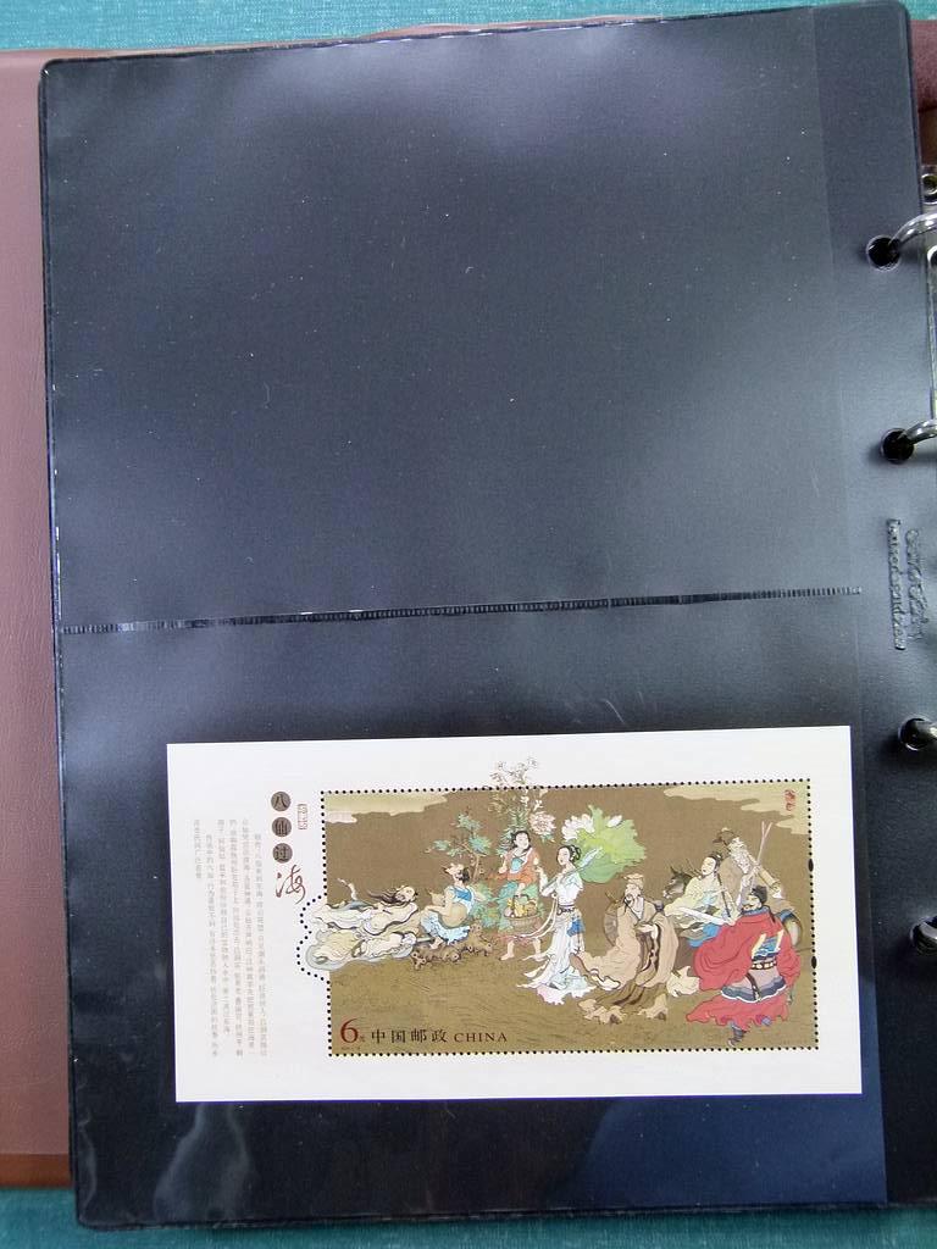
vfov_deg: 47.9
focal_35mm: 39
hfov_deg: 36.8
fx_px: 1408
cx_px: 468
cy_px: 624
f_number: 3.1
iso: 250
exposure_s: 1/60
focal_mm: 7
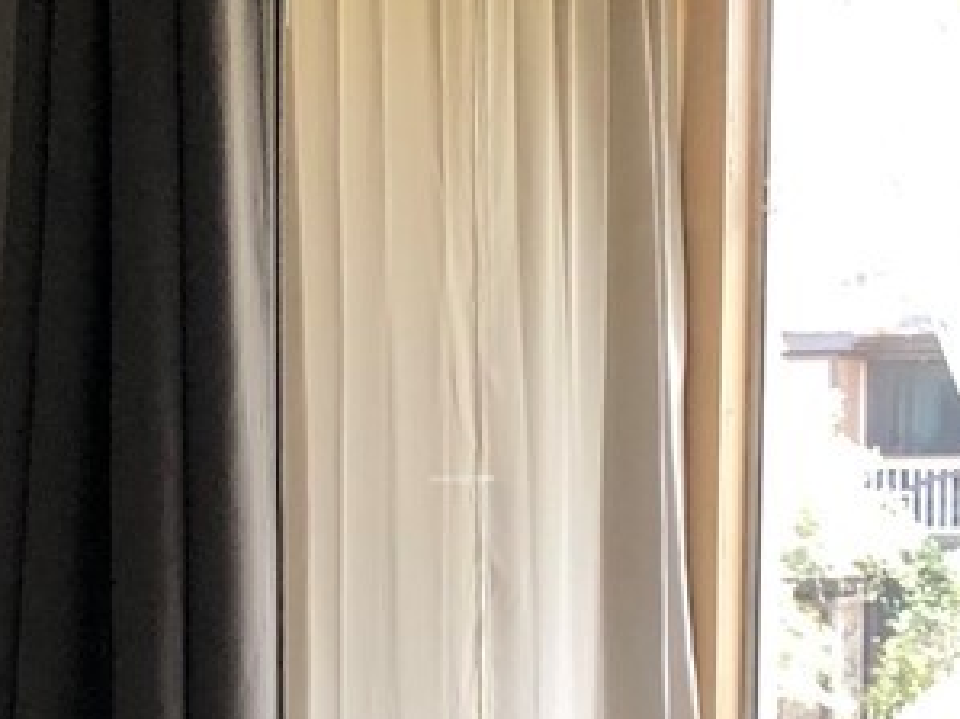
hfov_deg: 13.1
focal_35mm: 150
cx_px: 289
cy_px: 867
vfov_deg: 9.7
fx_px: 4158
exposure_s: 1/30
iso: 25
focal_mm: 3.99
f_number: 1.8
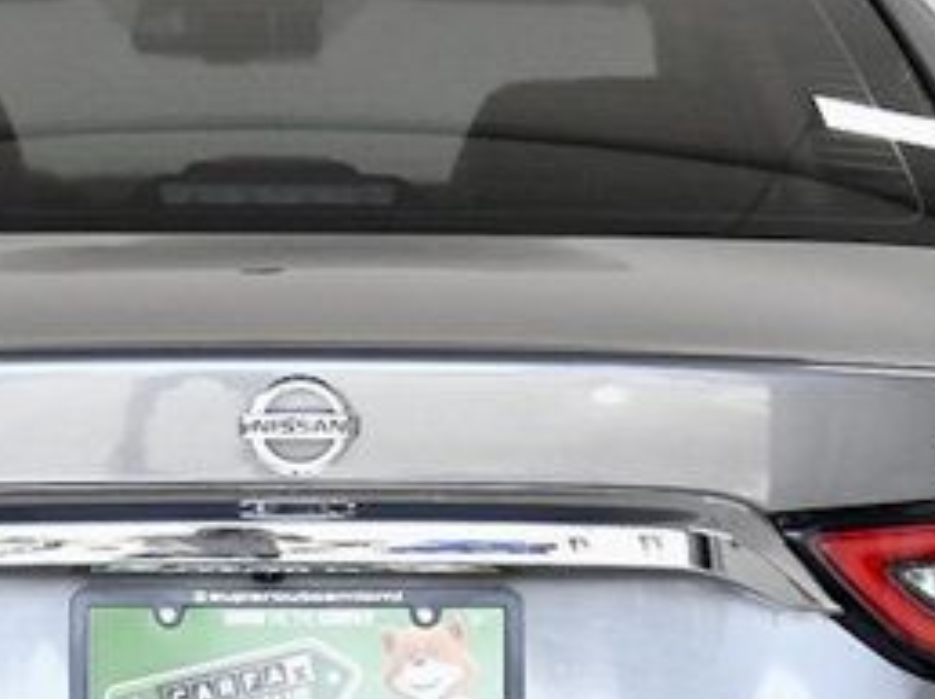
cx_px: 265
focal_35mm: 149
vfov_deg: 9.9
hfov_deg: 13.2
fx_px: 4021
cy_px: 451
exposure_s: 1/1600
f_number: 4.5
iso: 2500
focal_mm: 26
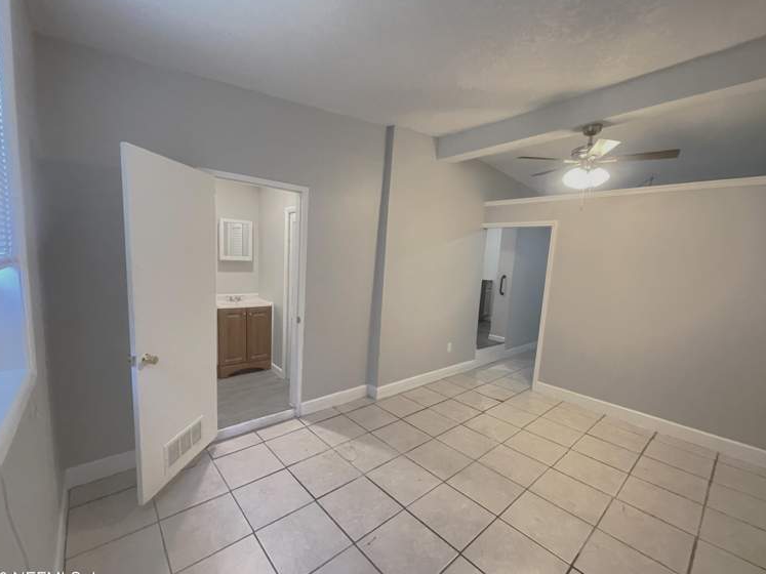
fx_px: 332
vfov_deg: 81.7
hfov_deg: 98.1
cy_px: 299
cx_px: 365
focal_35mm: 15
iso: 1000
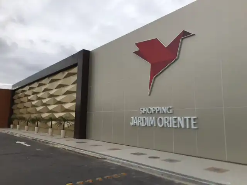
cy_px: 92
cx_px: 124
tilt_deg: +7.9
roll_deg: -1.3
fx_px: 207
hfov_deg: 61.7
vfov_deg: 48.2
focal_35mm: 29
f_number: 2.2
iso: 25
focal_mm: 4.15
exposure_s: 1/1479
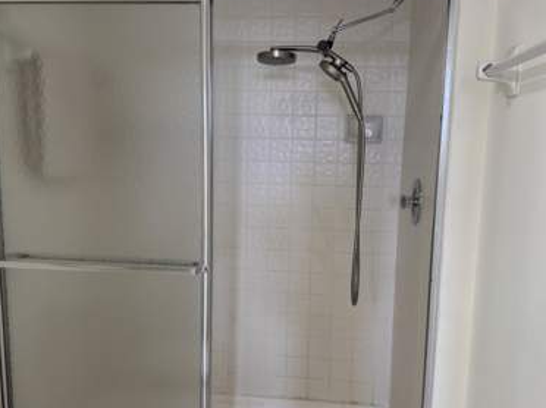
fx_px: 488
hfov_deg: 58.4
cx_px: 276
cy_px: 216
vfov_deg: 45.3
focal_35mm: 31
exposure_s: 1/120
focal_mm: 6.76
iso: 125
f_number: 1.78
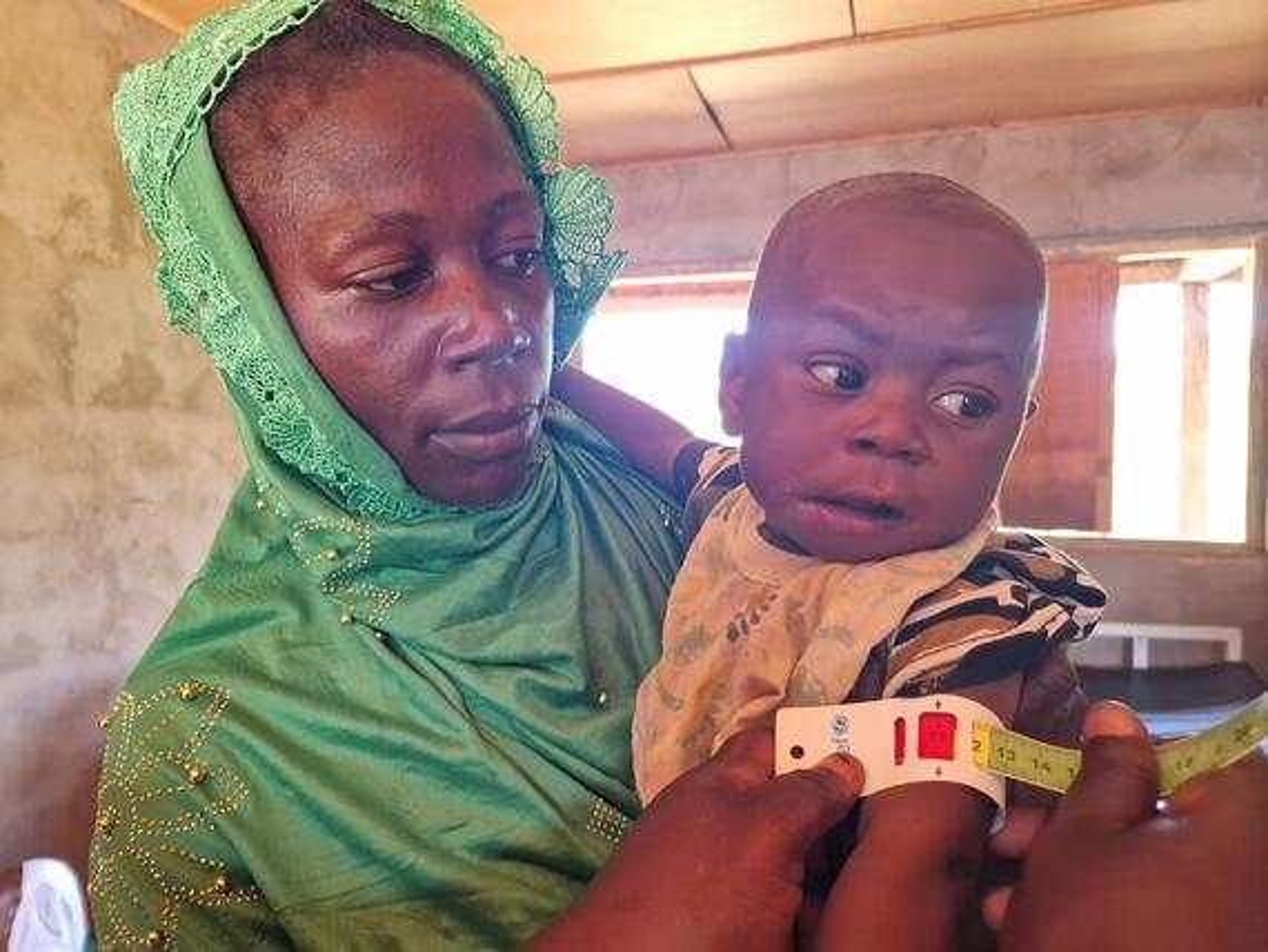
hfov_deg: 73.9
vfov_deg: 58.9
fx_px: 843
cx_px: 634
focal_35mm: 23
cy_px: 476
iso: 400
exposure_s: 1/100
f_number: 1.8
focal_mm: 5.4
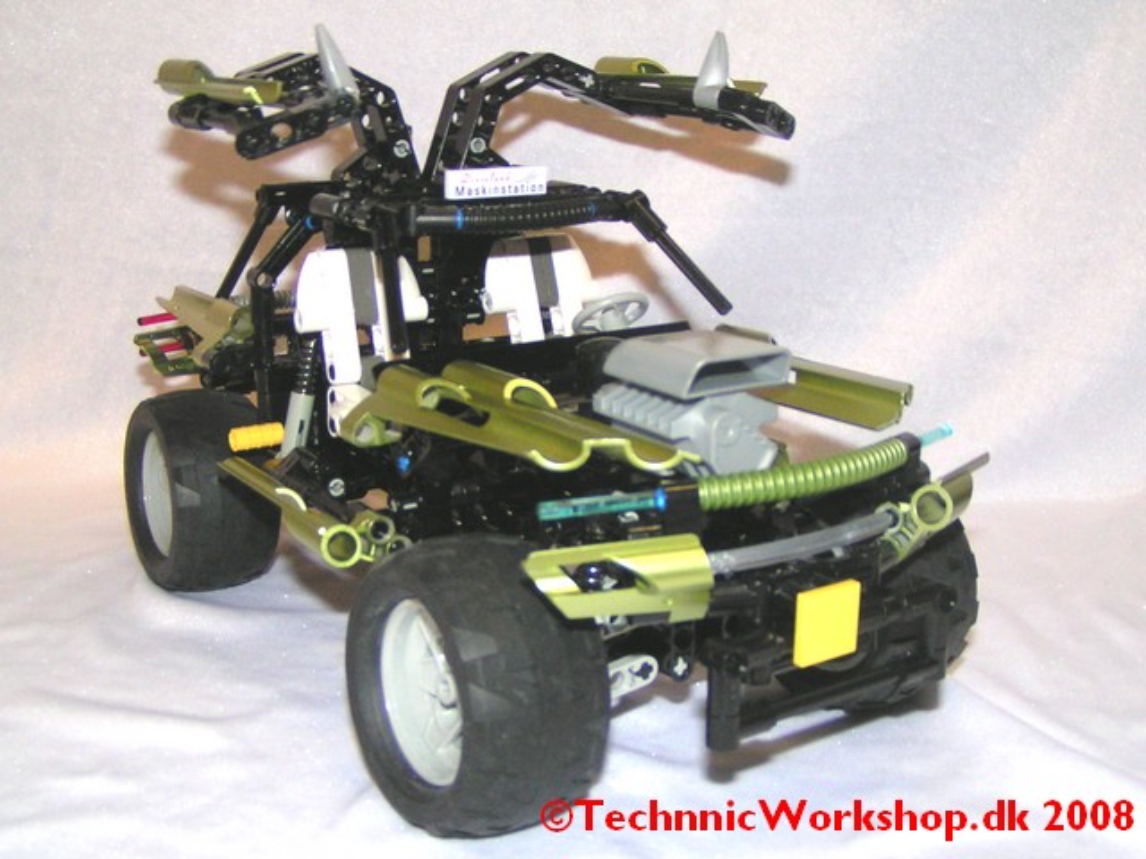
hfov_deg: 49.0
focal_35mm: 38
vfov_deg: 37.7
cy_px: 430
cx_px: 573
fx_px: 1258
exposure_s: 1/40
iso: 200
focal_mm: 5.8
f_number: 2.8
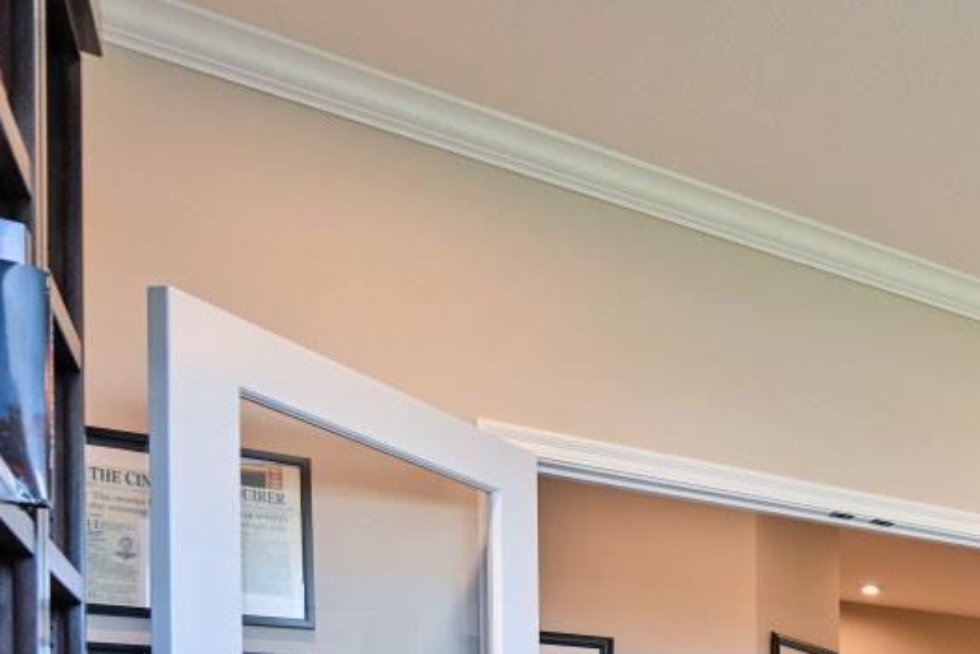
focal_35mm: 40
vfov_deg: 28.3
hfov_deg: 34.8
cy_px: 820
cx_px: 1256
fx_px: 1089
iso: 400
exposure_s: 1/60
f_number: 4
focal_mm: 14
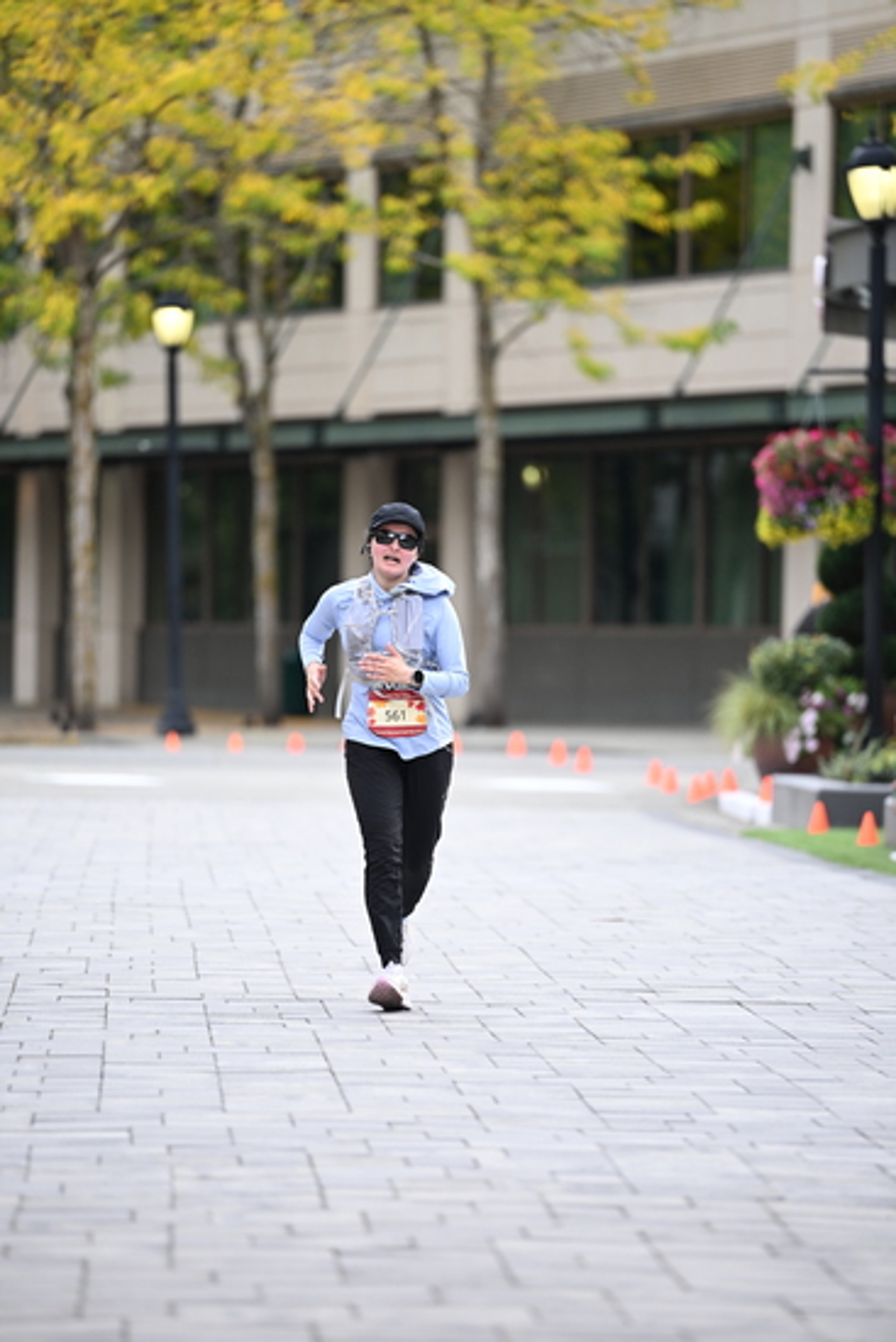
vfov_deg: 10.3
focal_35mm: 200
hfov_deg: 6.9
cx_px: 448
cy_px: 671
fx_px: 7461
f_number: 2.8
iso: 640
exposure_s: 1/1600
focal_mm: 200
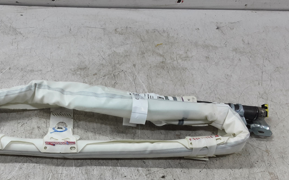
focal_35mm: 44
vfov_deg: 28.8
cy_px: 135
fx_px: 347
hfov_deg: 43.8
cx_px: 71
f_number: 1.9
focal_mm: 2.91
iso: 64
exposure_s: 1/50
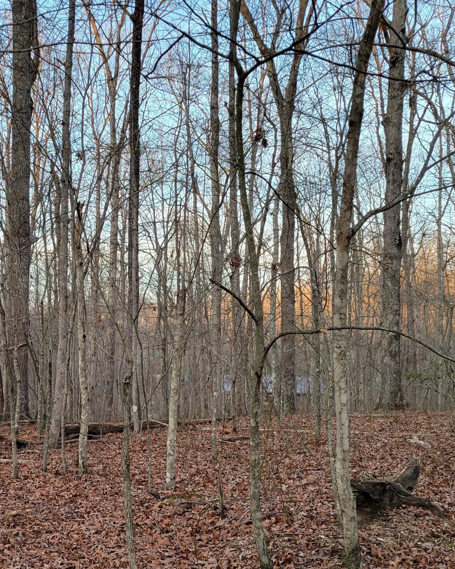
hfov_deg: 30.6
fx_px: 808
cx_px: 81
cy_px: 398
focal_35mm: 48
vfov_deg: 38.2
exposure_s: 1/120
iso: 80
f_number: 1.8
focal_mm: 5.4
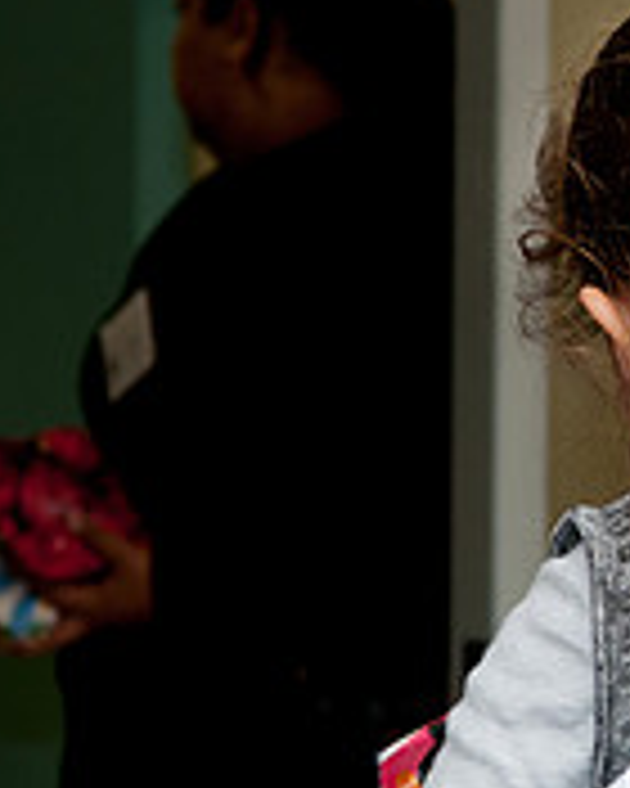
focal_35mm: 256
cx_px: 927
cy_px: 444
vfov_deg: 7.6
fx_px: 5956
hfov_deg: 6.0
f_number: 5.6
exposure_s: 1/125
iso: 320
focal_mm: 55
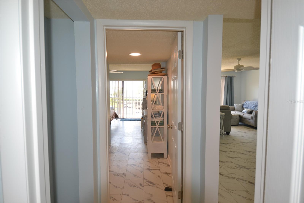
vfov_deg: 59.5
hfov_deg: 81.2
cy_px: 102
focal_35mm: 21
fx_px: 177
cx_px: 152
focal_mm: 14
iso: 320
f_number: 4
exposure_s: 1/125
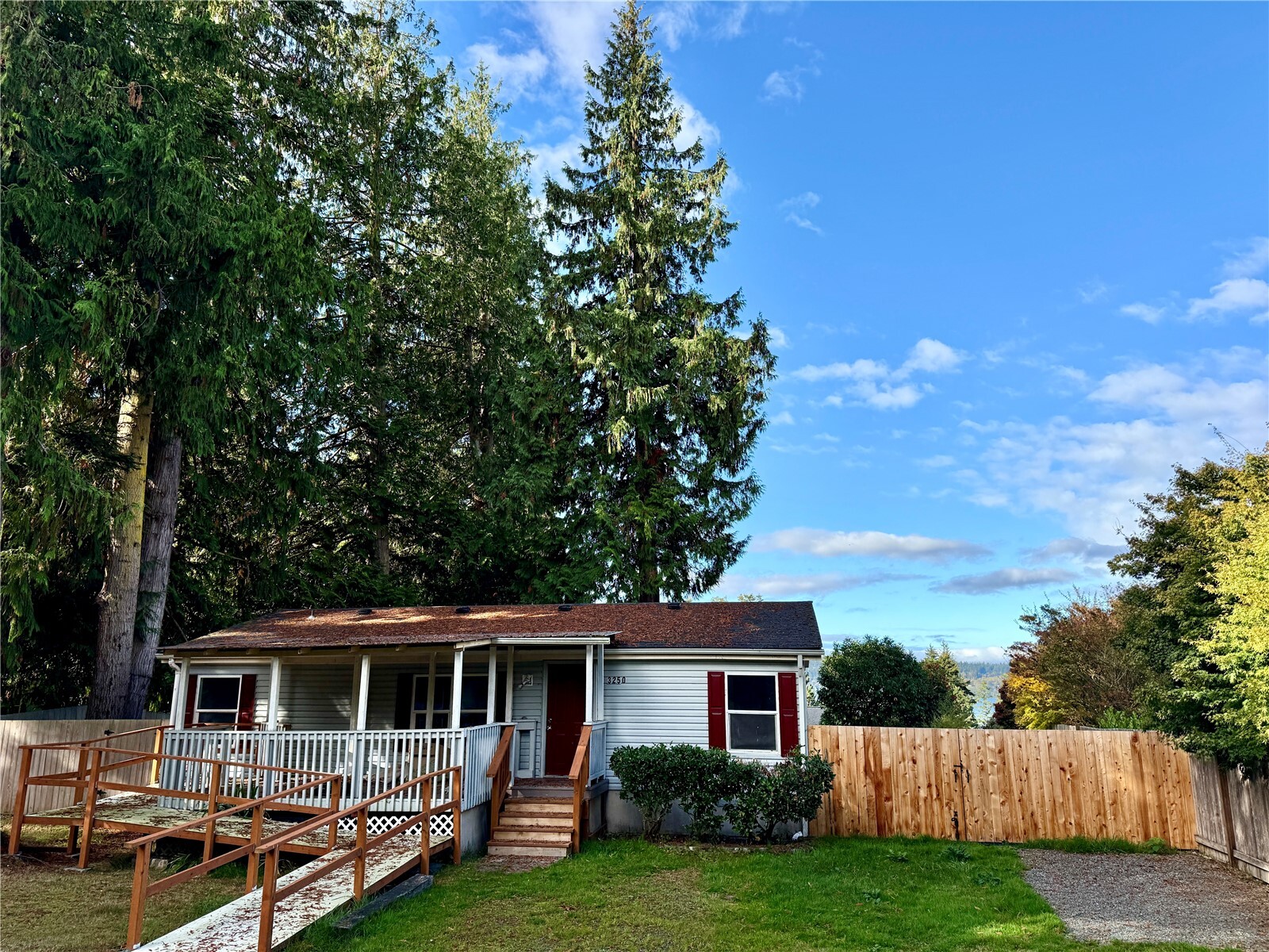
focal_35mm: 24
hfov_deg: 71.6
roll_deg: +0.0
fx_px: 880
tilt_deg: +12.6
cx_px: 634
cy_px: 476
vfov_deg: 56.8
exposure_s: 1/2299
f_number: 1.78
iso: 80
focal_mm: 6.76
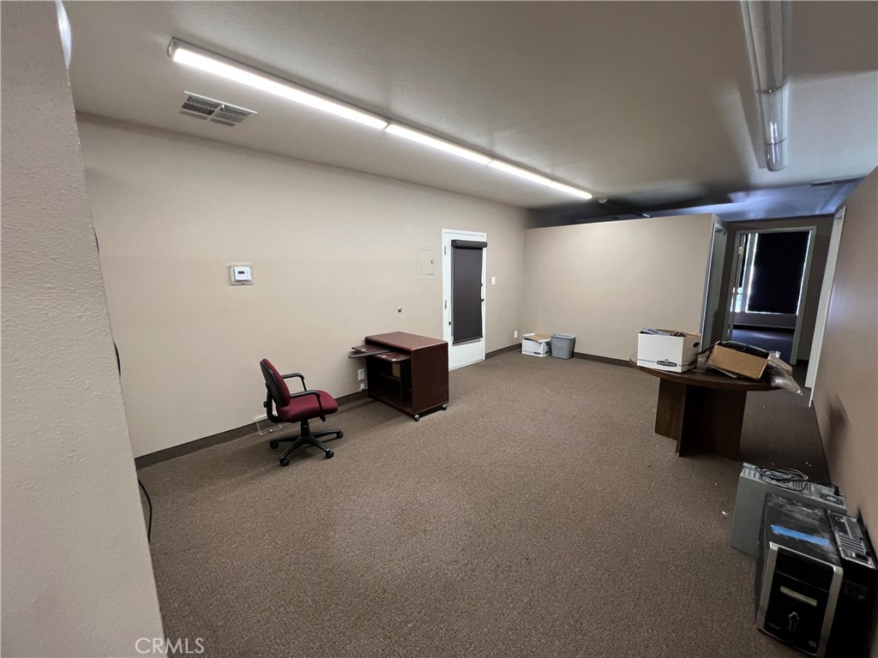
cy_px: 329
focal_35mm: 13
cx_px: 439
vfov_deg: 89.9
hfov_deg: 106.2
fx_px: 330
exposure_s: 1/60
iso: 160
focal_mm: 1.57
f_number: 1.8
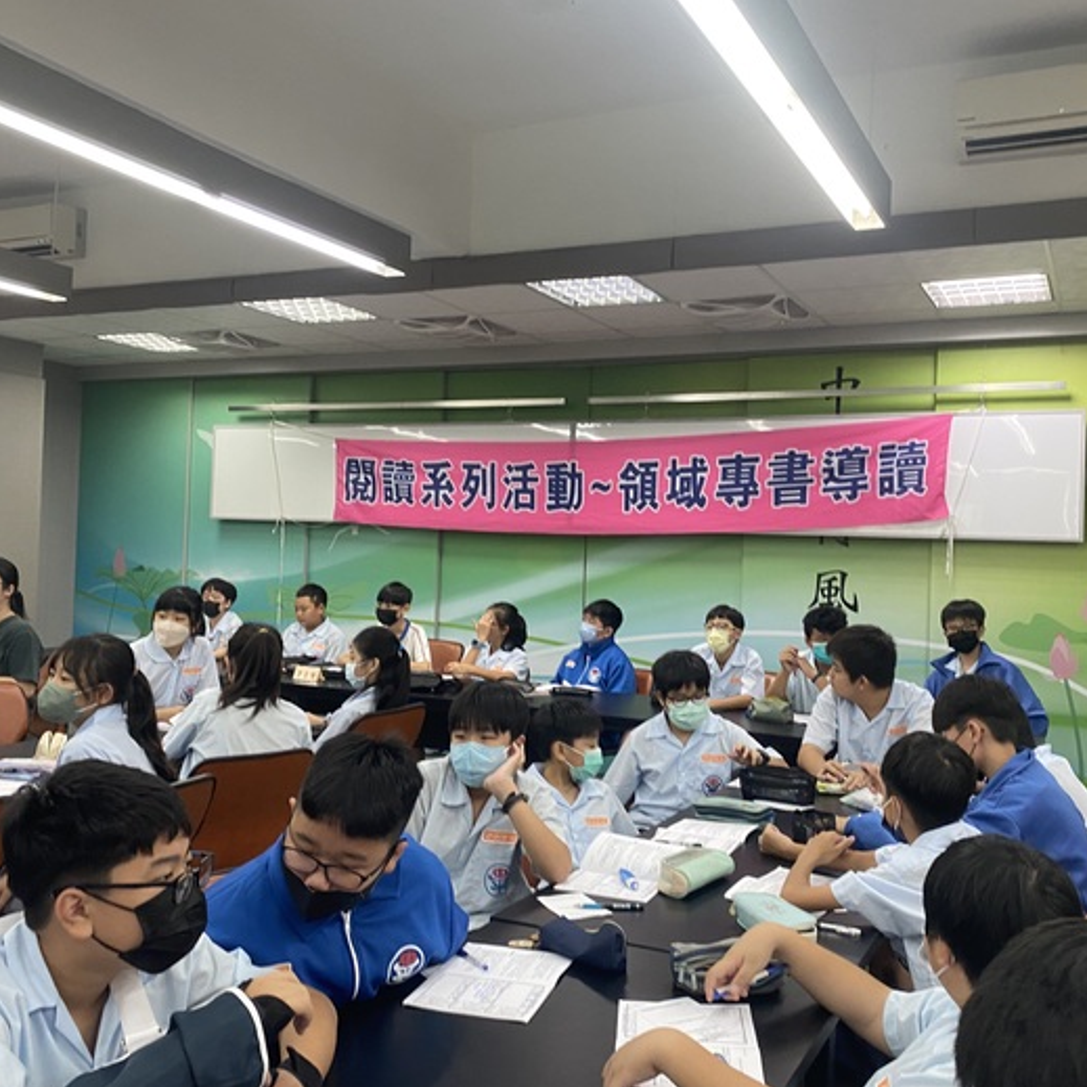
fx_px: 1101
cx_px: 597
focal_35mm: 31
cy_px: 546
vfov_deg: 52.5
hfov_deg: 52.4
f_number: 1.8
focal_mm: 4.25
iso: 125
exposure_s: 1/60
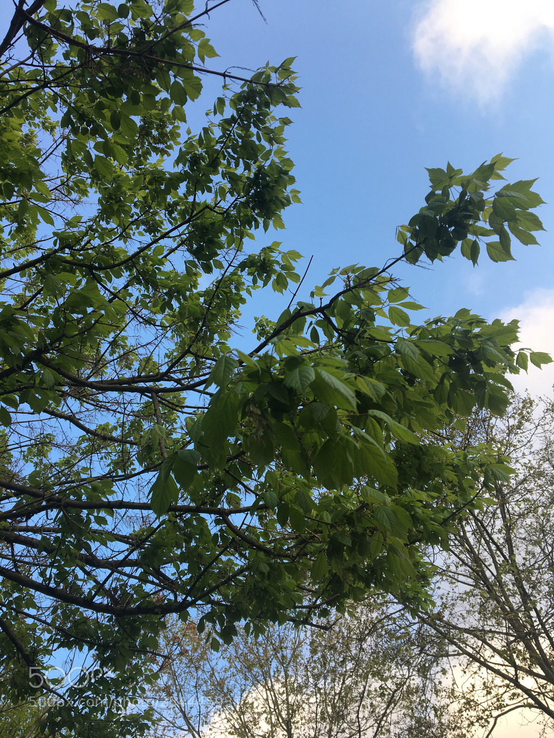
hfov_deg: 48.2
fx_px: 619
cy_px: 369
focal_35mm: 29
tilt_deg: +52.0
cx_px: 277
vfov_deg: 61.7
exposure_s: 1/256
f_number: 2.2
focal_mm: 4.15
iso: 25
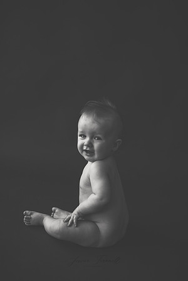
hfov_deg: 27.0
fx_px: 392
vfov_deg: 39.6
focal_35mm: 50
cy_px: 140
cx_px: 94
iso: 500
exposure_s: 1/500
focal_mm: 50
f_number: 2
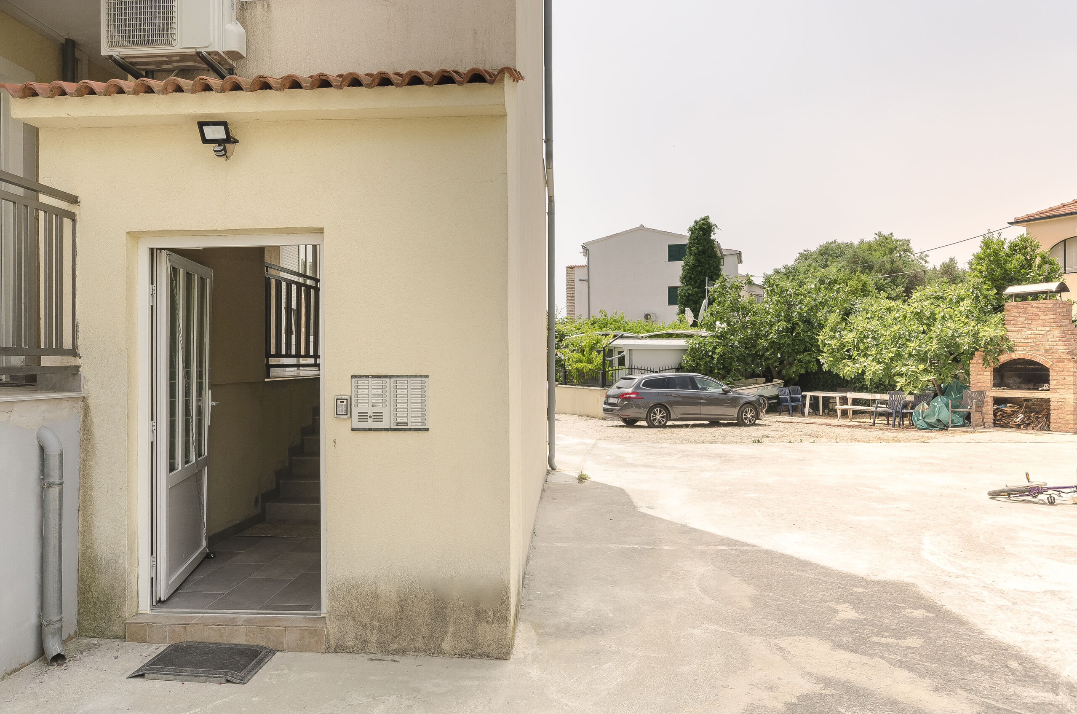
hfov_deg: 76.1
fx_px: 687
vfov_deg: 54.9
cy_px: 360
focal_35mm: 23
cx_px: 505
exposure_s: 1/200
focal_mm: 14
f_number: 9
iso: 100
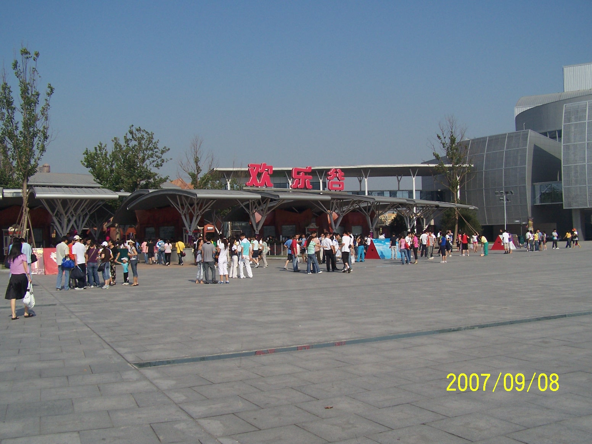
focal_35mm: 38
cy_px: 222
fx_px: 650
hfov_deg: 49.0
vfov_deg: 37.7
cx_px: 296
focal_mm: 6.3
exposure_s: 1/1000
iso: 80
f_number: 4
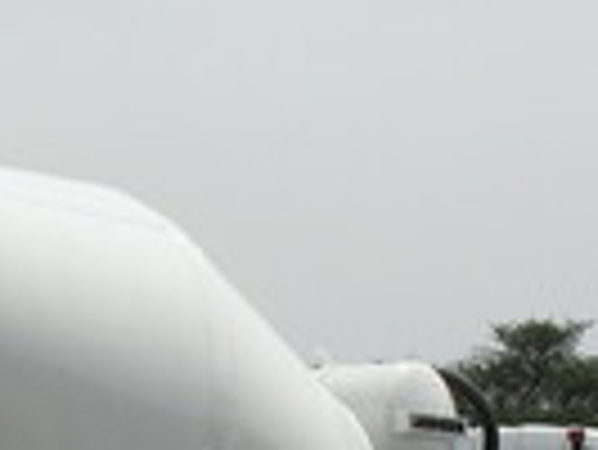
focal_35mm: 144
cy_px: 551
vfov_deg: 10.1
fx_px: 2490
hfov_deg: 13.6
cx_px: 43
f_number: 9.2
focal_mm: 7.5
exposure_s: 1/350
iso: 100
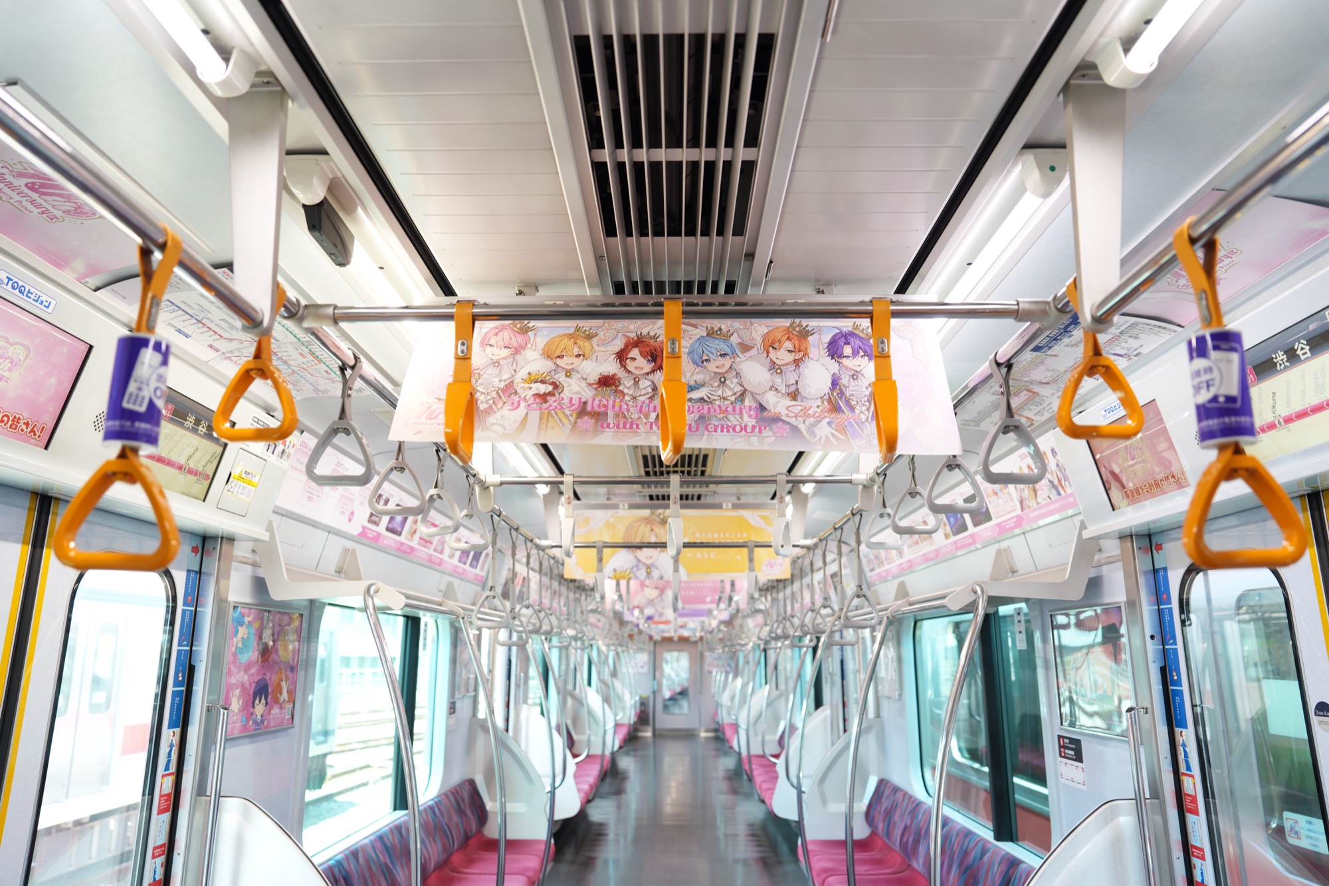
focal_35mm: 24
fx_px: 886
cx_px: 664
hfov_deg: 73.7
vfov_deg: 53.1
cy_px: 443
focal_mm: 24
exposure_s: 1/30
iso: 160
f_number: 2.8
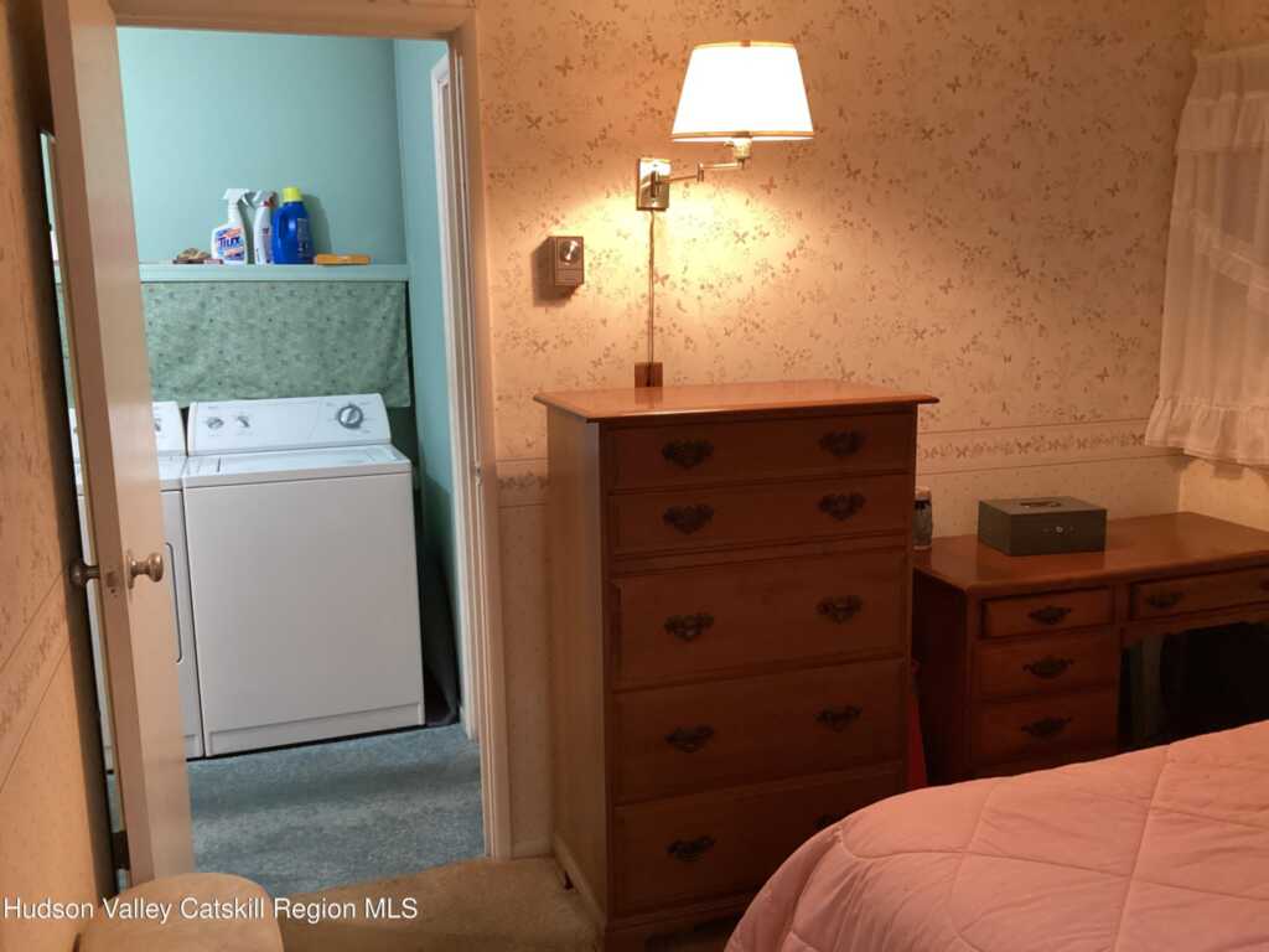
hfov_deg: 58.4
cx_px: 634
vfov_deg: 45.4
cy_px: 476
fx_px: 1136
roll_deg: +0.6
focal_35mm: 31
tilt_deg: -9.6
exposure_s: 1/40
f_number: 2.4
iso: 250
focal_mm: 3.3
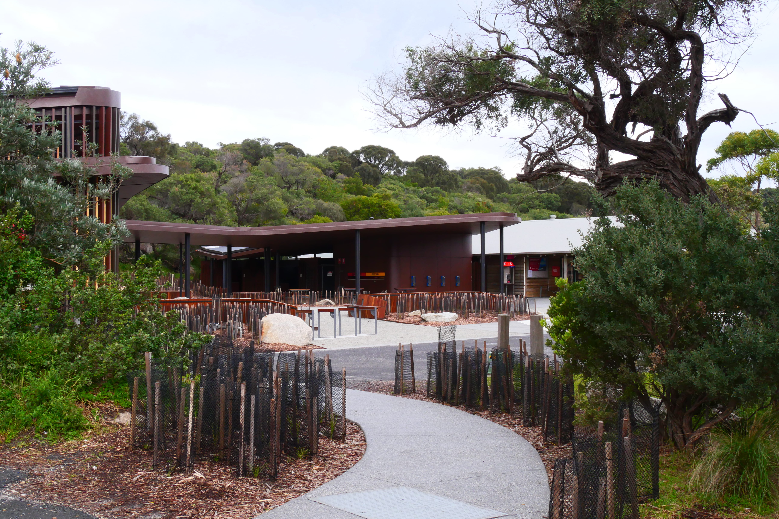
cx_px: 390
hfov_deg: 45.4
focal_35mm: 43
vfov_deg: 31.2
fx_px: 930
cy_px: 260
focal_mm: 21
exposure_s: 1/60
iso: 640
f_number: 11
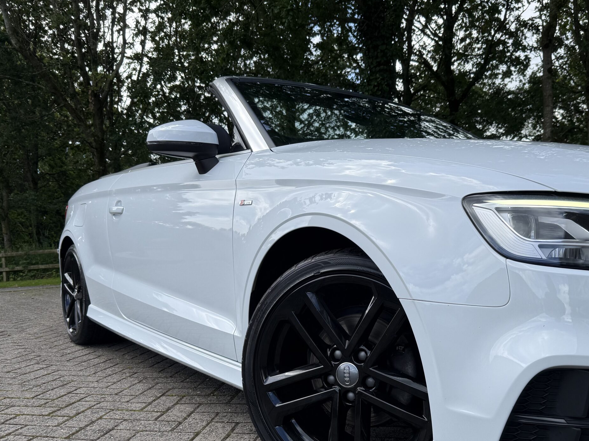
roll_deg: +0.6
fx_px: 561
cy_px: 274
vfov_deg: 42.6
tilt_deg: -3.5
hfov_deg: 54.9
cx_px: 356
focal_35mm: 33
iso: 80
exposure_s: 1/2299
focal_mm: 6.76
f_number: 1.78
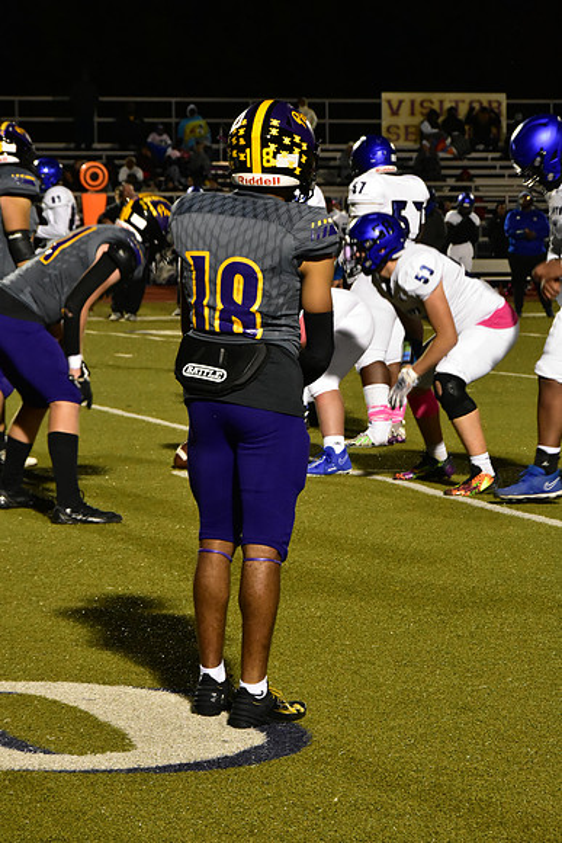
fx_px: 3686
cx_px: 281
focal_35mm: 158
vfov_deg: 13.0
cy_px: 422
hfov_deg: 8.7
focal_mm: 105
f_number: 11
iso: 4500
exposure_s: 1/60
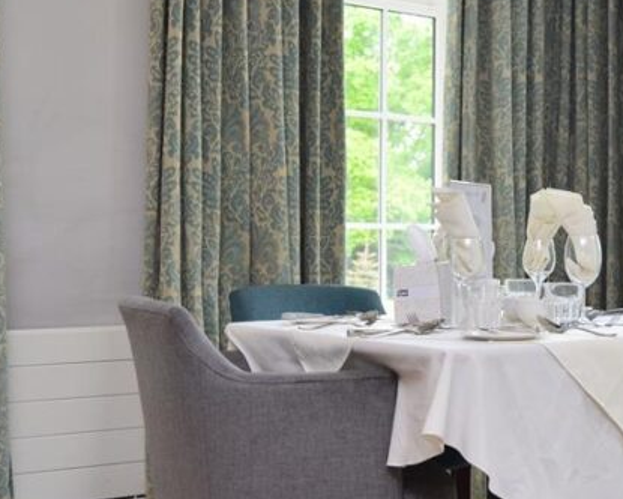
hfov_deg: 17.2
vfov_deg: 13.9
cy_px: 301
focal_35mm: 111
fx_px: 2047
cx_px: 450
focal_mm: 32
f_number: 2.8
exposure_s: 1/100
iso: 1000
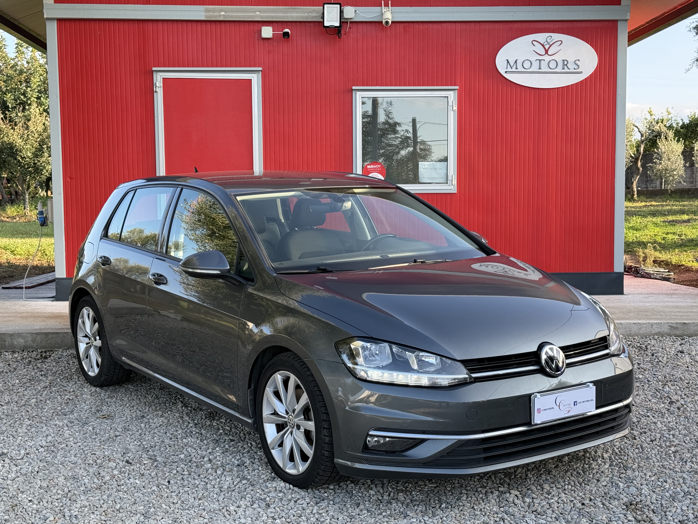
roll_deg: +0.1
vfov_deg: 30.3
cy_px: 262
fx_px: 968
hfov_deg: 39.7
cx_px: 349
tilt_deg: -2.5
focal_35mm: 48
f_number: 1.78
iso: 100
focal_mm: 6.76
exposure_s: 1/675
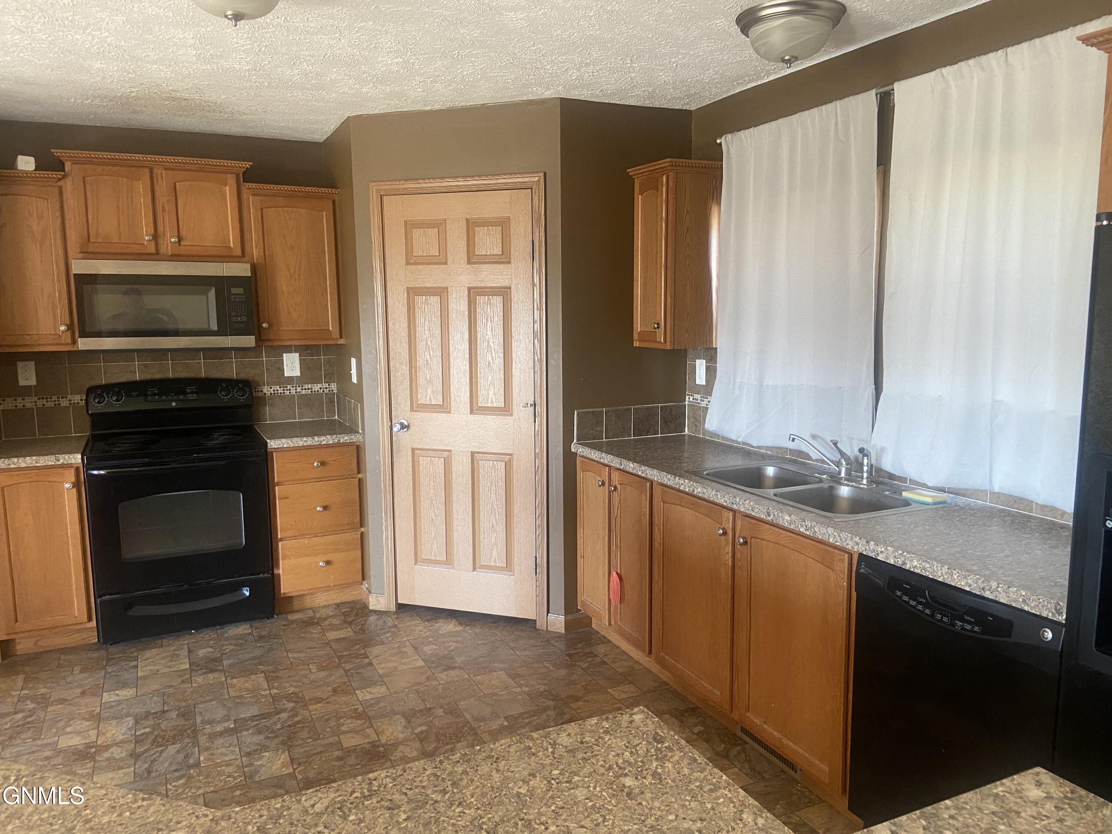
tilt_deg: -8.4
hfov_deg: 67.3
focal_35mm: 26
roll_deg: +0.3
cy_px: 417
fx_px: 835
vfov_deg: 53.1
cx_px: 556
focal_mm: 4.25
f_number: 1.8
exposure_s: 1/60
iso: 250
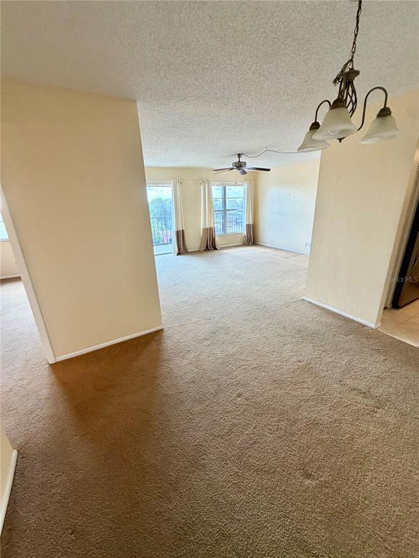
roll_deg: +0.6
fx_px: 226
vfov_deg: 102.1
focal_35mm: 14
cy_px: 279
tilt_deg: -18.5
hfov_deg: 85.7
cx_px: 210
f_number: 2.2
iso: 160
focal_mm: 2.22
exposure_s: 1/120
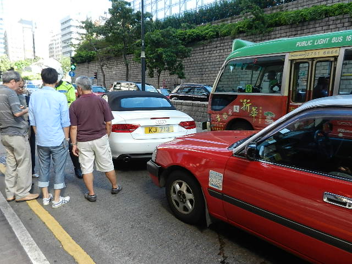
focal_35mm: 25
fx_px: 254
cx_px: 176
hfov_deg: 69.4
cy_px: 132
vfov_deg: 54.9
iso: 180
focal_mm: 4.5
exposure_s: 1/250
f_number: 3.5
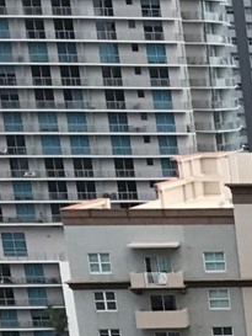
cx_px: 963
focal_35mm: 164
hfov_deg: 7.1
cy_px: 519
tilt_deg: -15.4
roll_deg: -0.6
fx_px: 1591
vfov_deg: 11.5
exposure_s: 1/1140
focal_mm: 3.99
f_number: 1.8
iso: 20
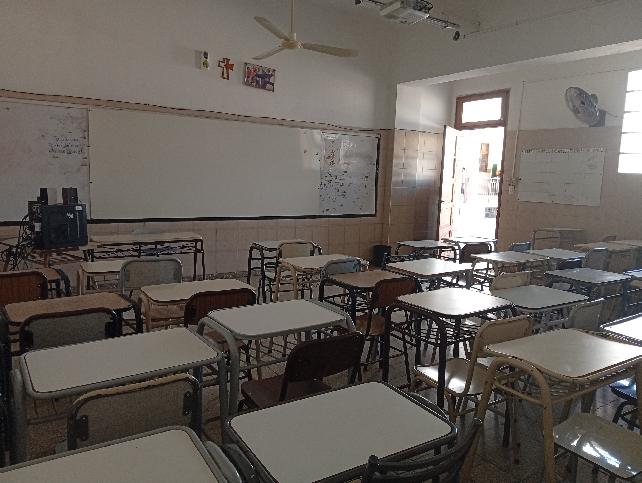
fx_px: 501
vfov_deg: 51.5
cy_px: 242
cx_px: 321
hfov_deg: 65.2
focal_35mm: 27
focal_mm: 3.98
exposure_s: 1/50
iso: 177
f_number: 1.8
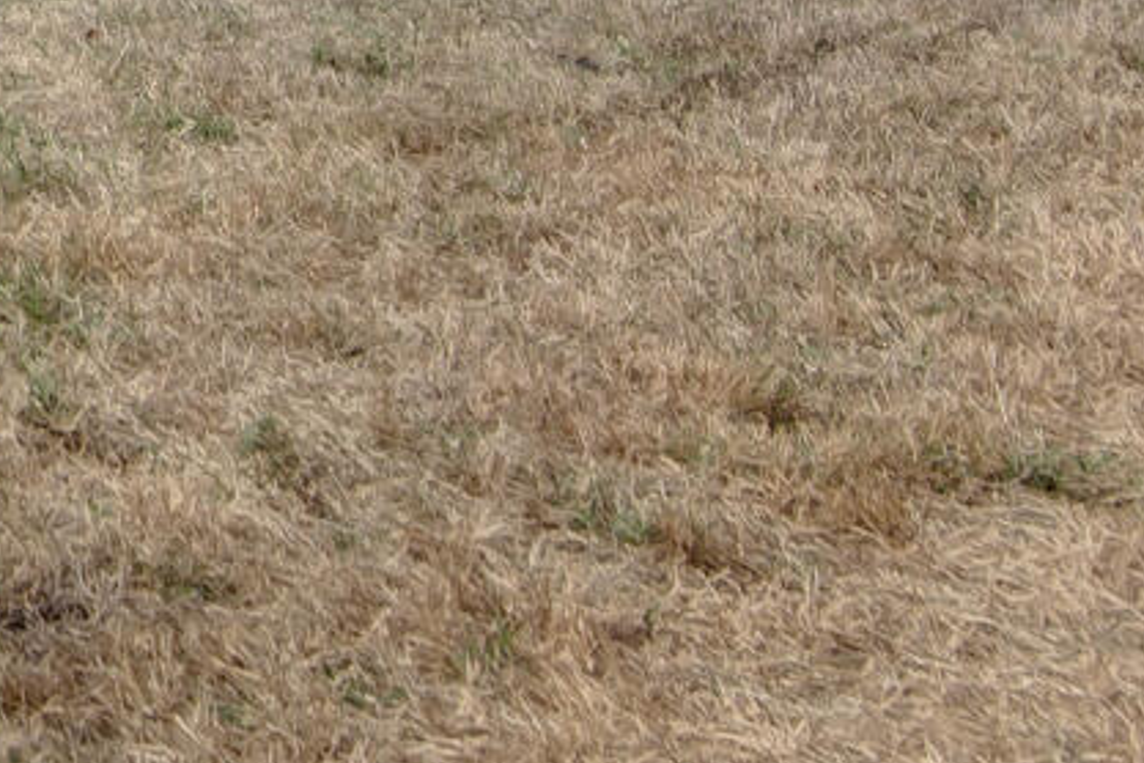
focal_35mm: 115
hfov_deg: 13.7
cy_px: -751
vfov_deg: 10.9
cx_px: -1457
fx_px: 3654
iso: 100
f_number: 6.7
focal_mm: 16
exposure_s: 1/125
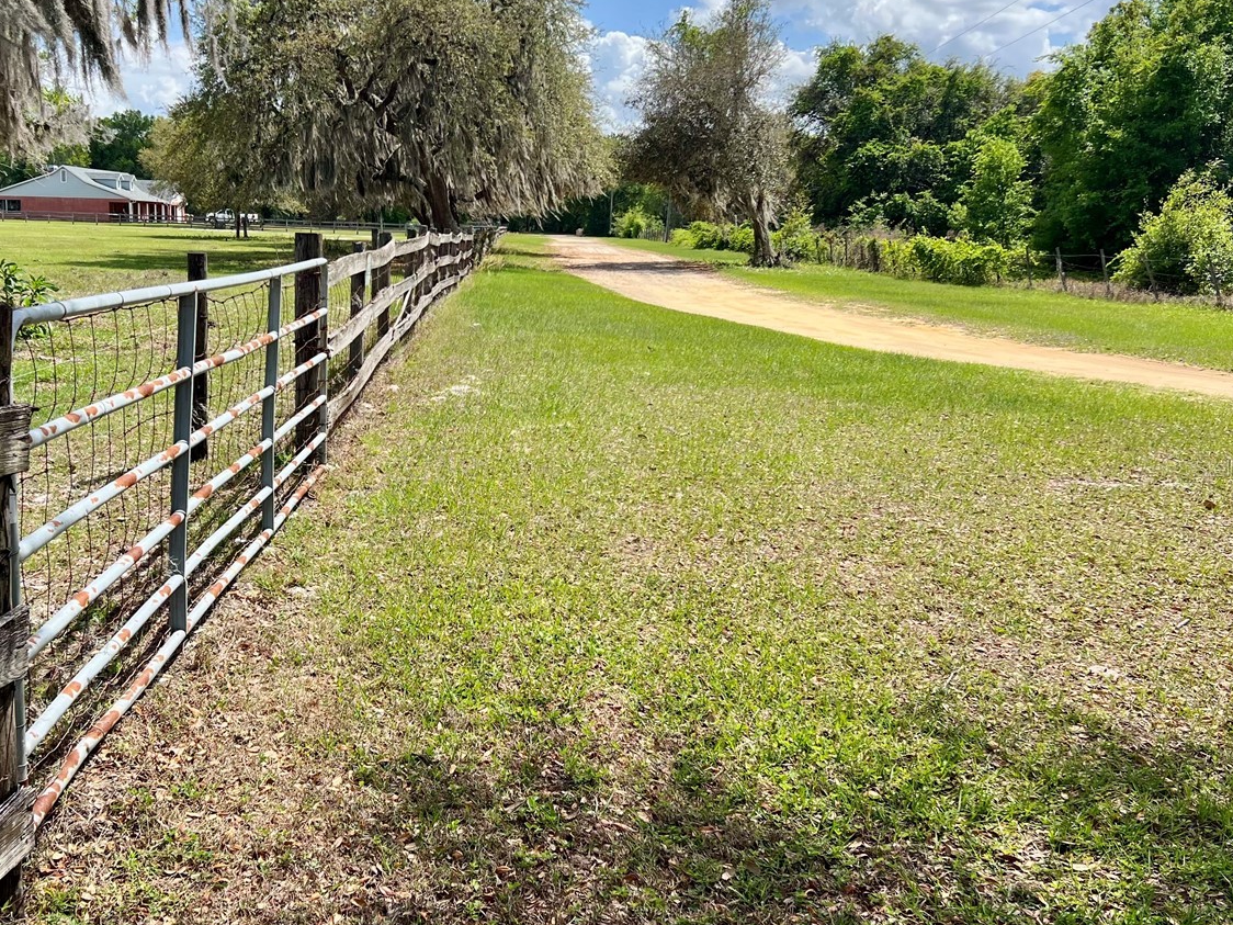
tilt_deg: -9.1
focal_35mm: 37
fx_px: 1318
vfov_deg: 38.7
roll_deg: -0.9
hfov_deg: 49.4
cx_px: 421
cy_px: 467
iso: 50
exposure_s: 1/2762
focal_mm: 5.7
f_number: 1.5
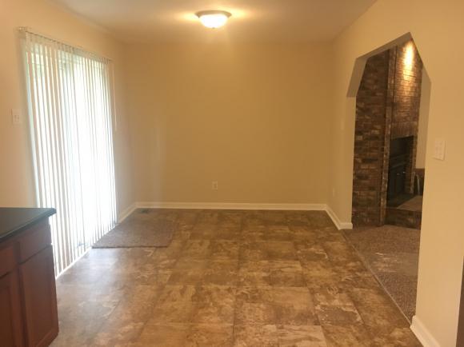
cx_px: 232
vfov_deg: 48.2
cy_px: 174
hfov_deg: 61.7
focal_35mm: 29
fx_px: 388
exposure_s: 1/30
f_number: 2.2
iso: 200
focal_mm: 4.15
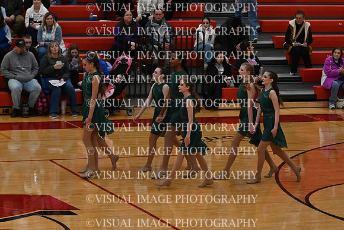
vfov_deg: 8.3
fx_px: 1577
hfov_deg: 12.4
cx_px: 172
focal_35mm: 165
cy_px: 115
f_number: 4
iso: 4000
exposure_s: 1/400
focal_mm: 110
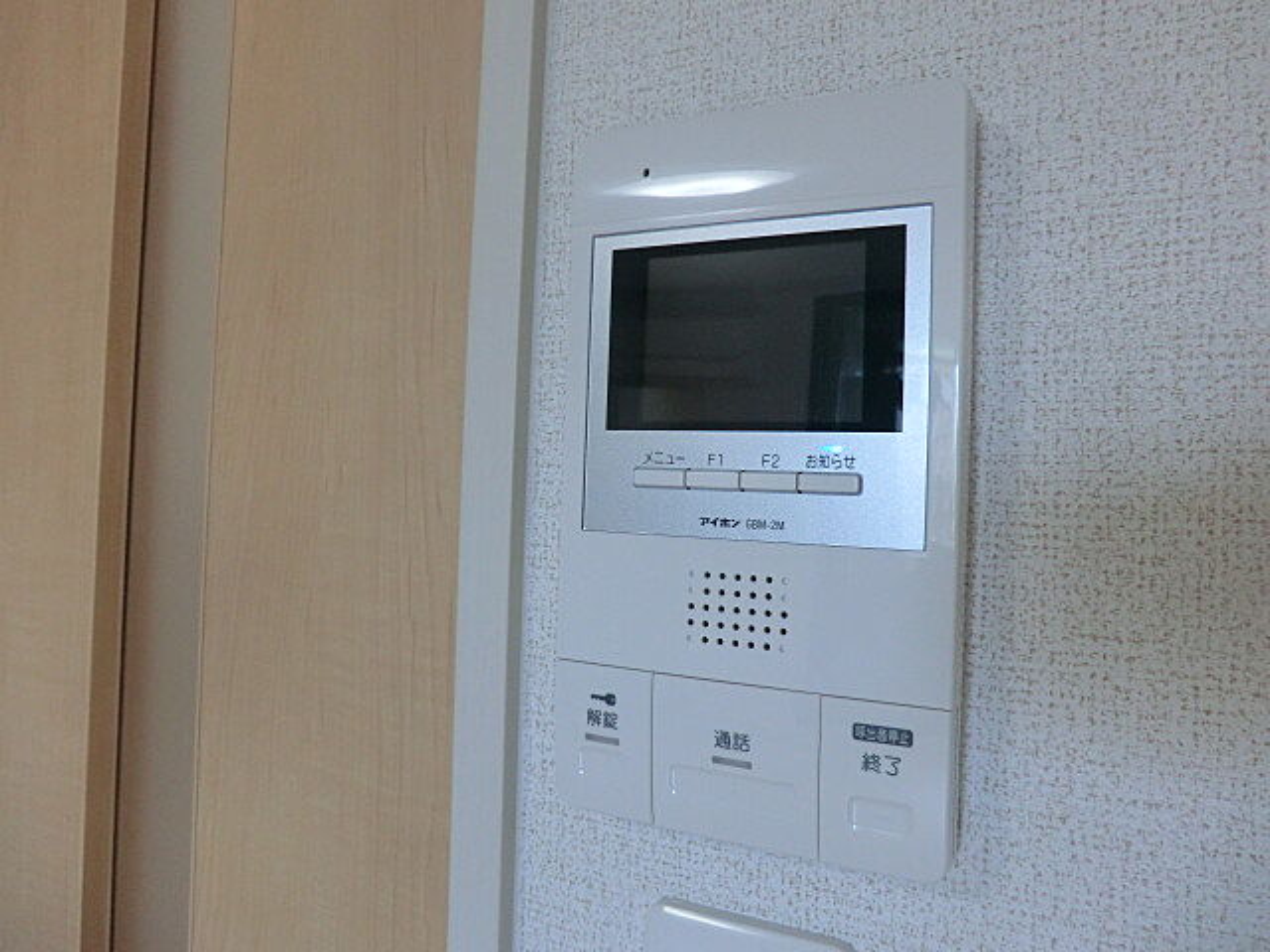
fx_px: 881
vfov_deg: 56.8
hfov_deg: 71.6
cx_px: 635
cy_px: 476
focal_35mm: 24
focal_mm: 4.3
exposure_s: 1/60
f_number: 3.2
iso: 200
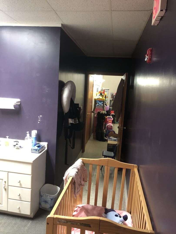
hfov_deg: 49.7
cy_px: 117
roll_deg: -3.0
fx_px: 190
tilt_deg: -10.0
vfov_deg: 63.4
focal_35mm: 28
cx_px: 88
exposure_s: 1/11
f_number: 1.8
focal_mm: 3.99
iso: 100
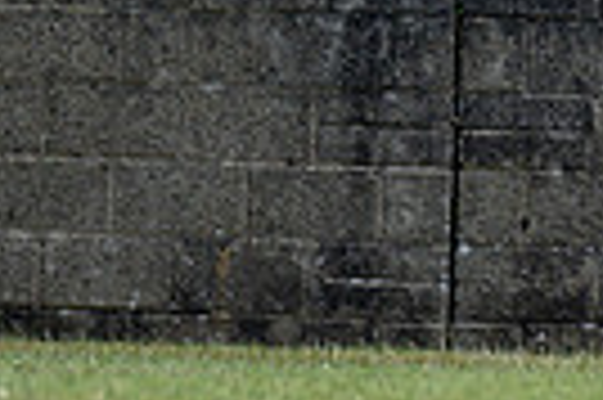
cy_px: -18
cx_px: 976
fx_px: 32639
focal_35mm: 1951
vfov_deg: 0.7
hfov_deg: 1.1
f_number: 2.8
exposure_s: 1/3200
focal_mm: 300
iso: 125
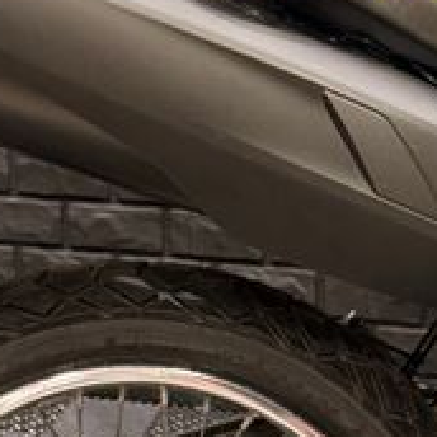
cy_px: 371
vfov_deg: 28.7
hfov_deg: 29.5
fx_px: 828
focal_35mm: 58
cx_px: 234
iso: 500
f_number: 1.78
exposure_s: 1/60
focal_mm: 6.76
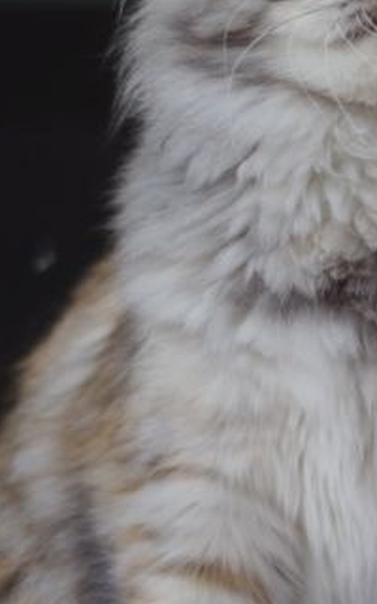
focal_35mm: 245
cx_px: 956
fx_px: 4028
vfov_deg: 8.6
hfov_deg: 5.2
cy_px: 154
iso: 200
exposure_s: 1/60
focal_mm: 50
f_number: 1.8
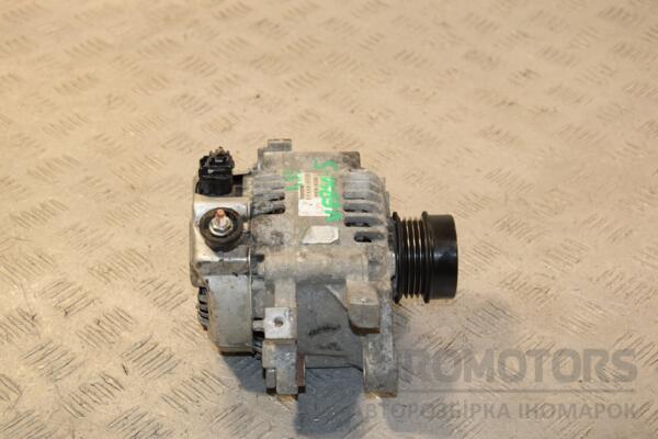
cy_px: 220
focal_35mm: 72
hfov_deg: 28.1
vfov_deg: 18.9
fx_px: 1316
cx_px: 329
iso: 800
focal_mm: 48
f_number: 7.1
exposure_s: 1/200
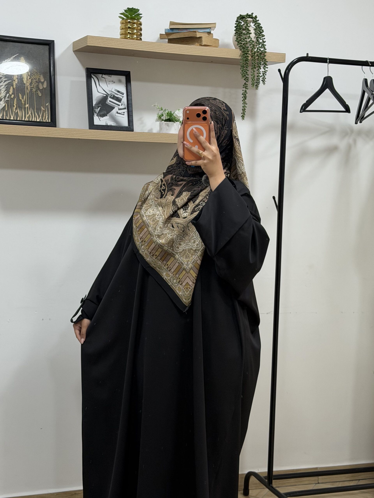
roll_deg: -1.7
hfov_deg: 30.3
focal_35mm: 48
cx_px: 187
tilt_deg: -10.3
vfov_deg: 39.7
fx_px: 691
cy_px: 249
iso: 64
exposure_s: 1/100
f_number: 1.78
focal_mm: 6.76
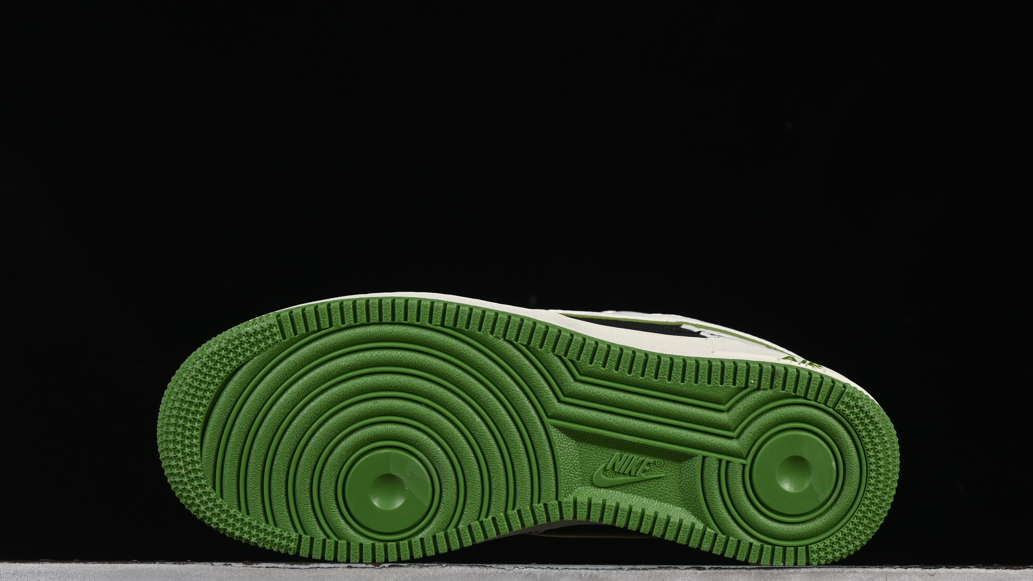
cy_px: 345
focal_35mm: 79
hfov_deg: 26.9
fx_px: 2164
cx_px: 518
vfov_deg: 15.3
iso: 160
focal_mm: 50
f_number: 8
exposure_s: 1/80
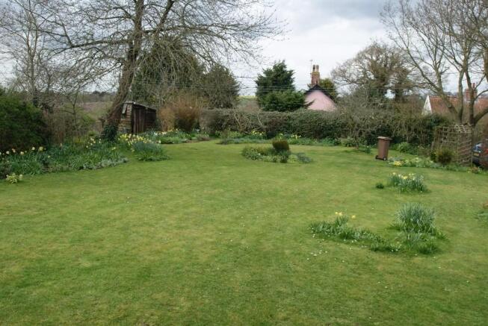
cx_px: 244
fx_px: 407
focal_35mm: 30
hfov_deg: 61.9
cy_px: 163
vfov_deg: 43.7
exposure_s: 1/80
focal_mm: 20
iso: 100
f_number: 10
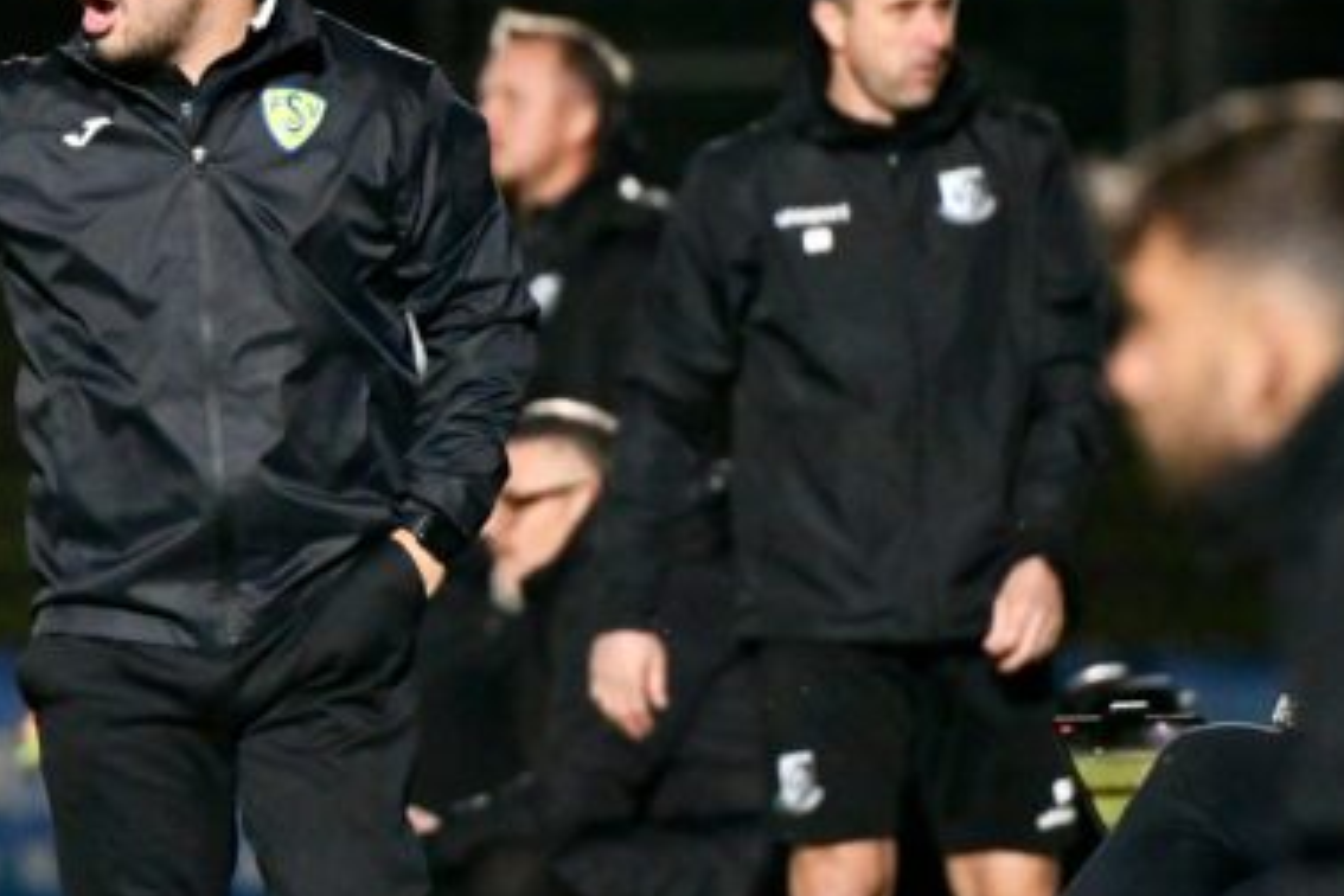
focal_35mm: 542
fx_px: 20233
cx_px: 199
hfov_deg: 3.8
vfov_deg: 2.5
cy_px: 592
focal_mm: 200
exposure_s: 1/1600
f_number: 2.8
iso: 3200
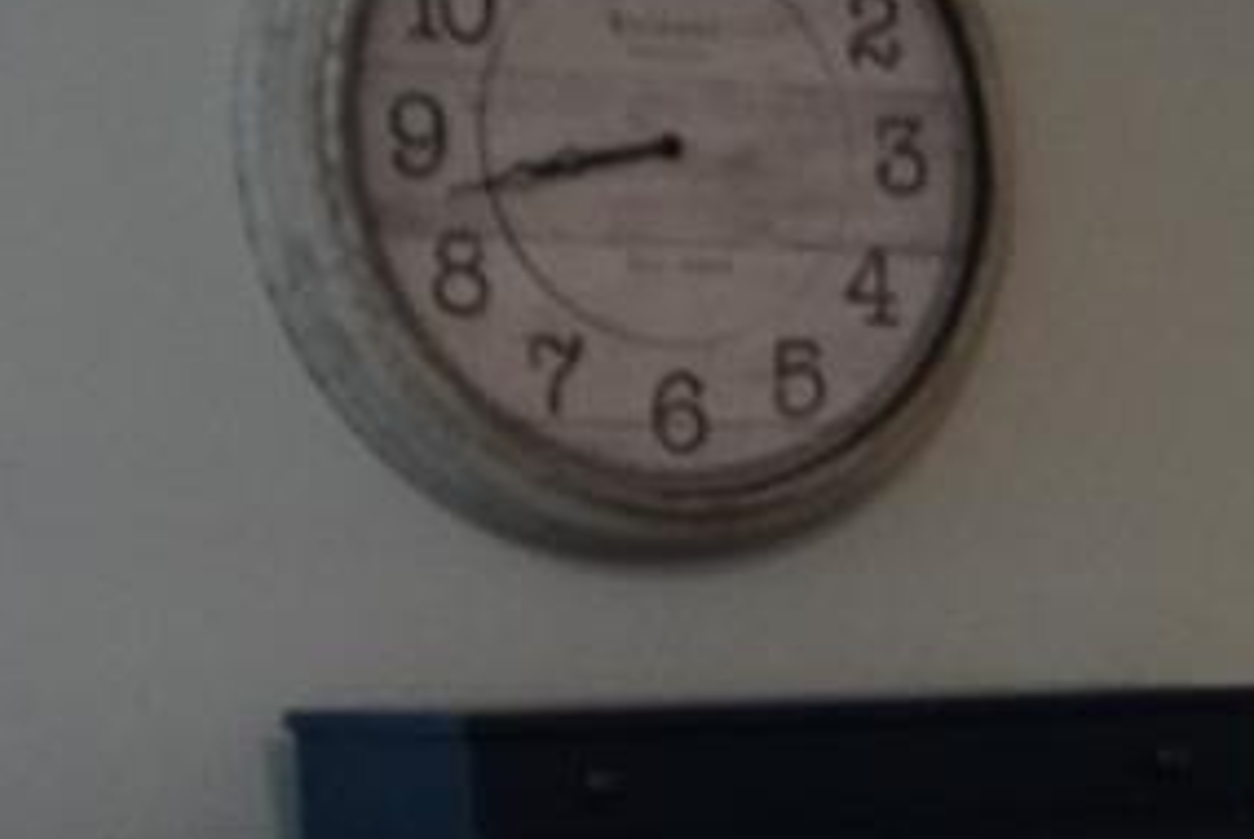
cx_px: 2005
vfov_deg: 9.9
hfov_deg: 14.0
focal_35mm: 135
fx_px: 4707
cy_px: 1232
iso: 1600
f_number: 3.5
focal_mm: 16
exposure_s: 1/160
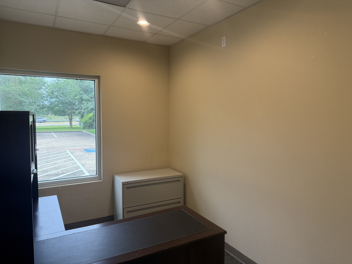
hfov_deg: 71.6
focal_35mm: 24
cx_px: 176
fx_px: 244
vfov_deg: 56.8
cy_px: 132
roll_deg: -0.6
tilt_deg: -4.8
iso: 160
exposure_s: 1/120
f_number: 1.78
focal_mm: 6.76
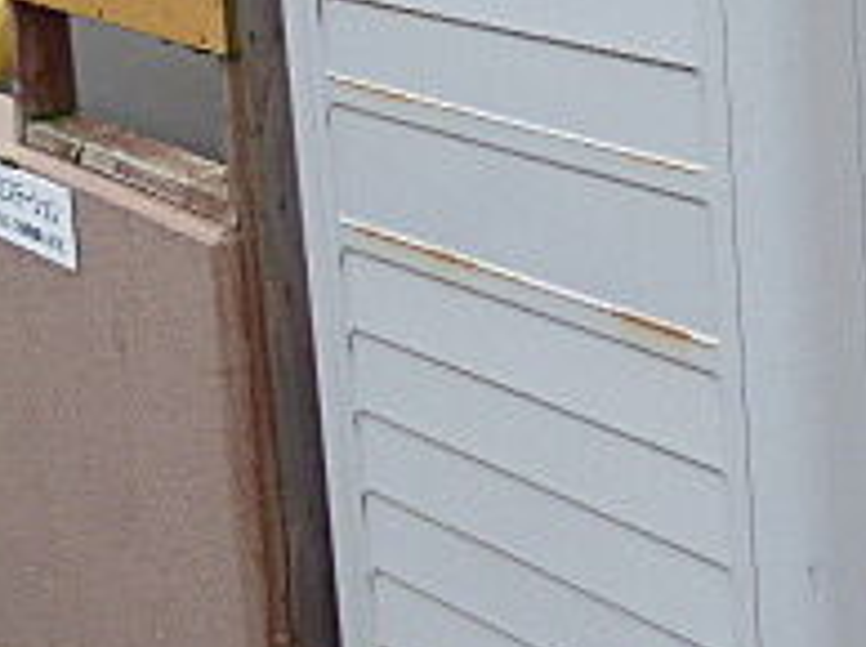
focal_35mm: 66
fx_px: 1649
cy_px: -112
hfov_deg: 23.1
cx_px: 1335
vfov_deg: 20.8
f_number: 2.8
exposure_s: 1/200
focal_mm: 3.58
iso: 100
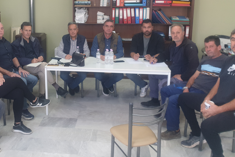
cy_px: 50
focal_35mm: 40
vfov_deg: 33.1
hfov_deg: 47.8
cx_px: 82
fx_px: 261
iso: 100
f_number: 2.4
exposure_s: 1/33
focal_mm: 4.3
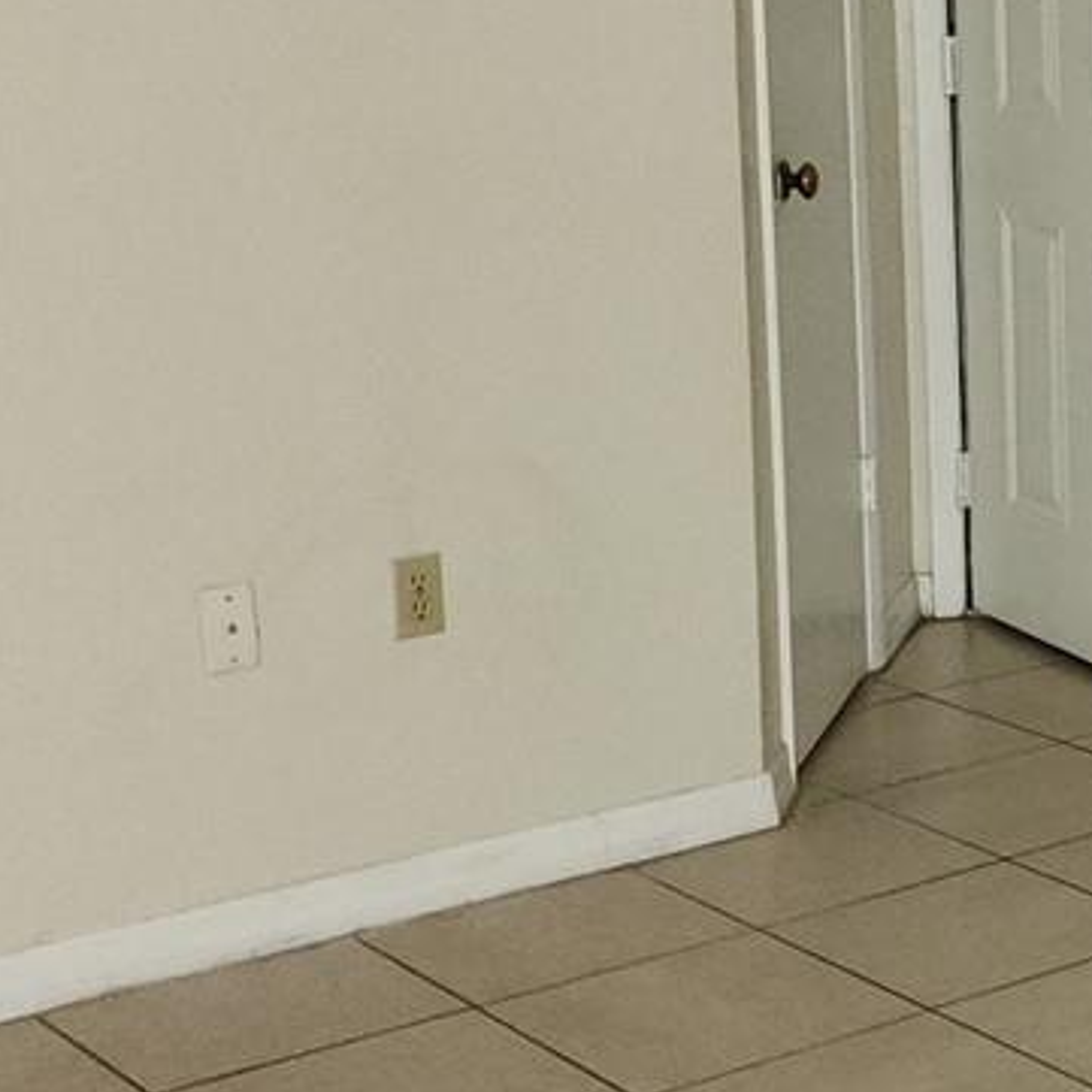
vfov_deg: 19.3
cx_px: 1476
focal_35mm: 90
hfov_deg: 17.9
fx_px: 3212
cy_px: 469
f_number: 1.8
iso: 400
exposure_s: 1/10
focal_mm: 6.4
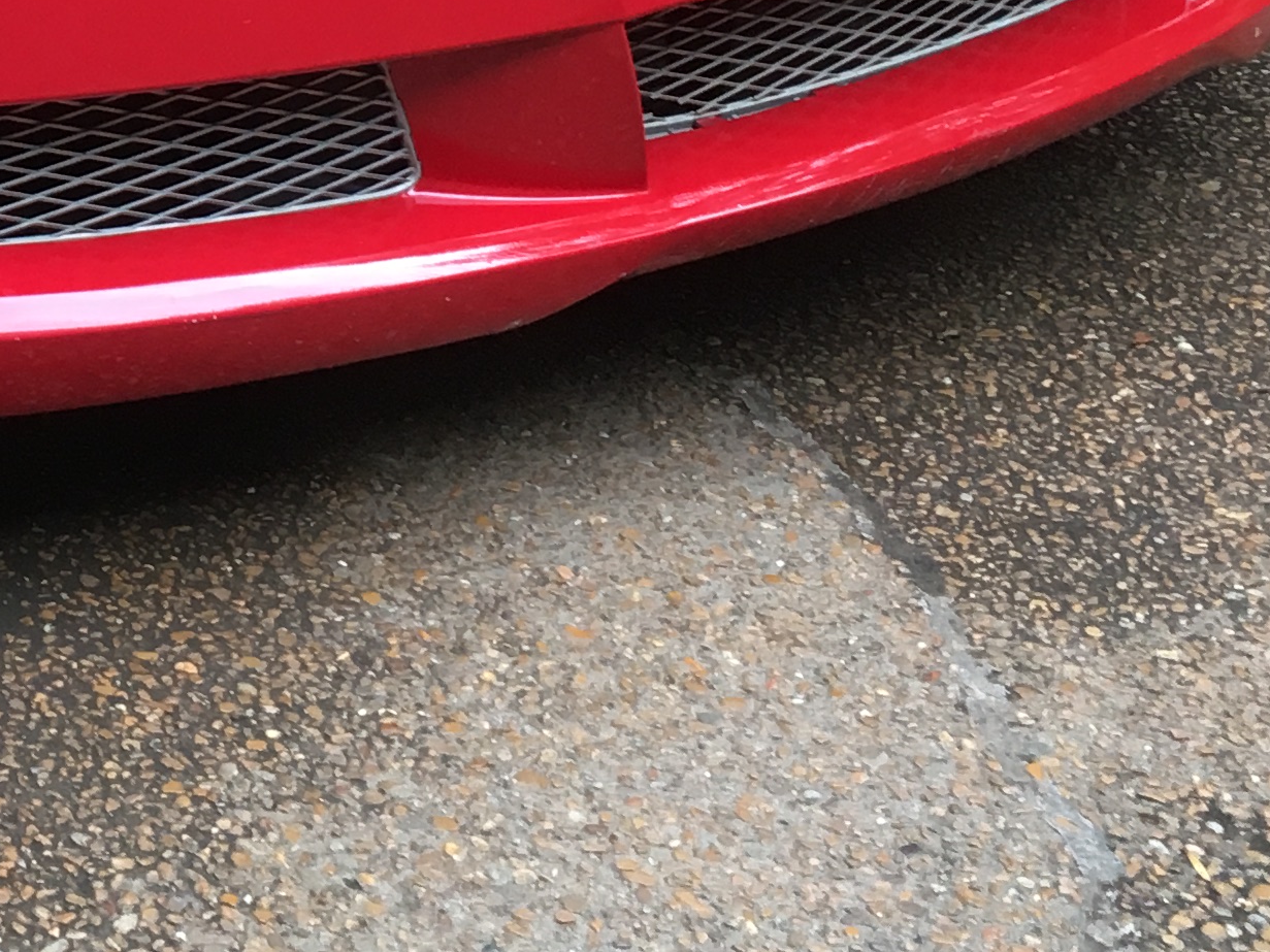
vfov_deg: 14.9
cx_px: -347
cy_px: -275
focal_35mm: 95
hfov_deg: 19.2
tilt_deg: -13.9
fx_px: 3485
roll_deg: +3.7
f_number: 2.2
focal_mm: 4.15
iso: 25
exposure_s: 1/30
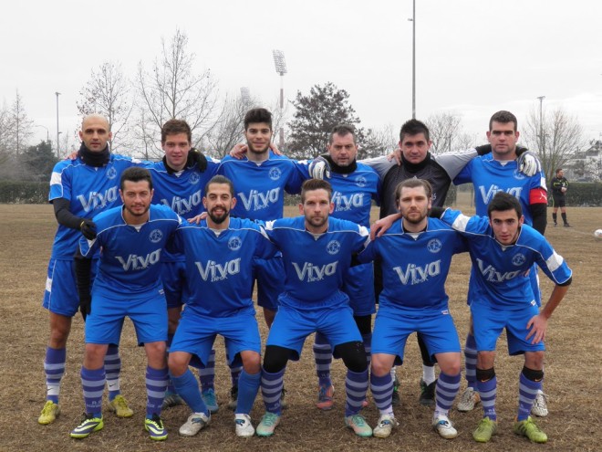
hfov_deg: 34.9
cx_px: 301
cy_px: 226
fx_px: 956
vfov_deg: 26.6
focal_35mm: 55
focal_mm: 10
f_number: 5.8
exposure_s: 1/80
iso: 50
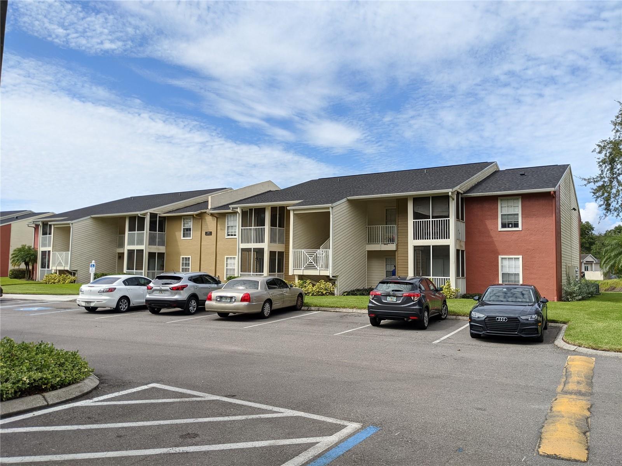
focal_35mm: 27
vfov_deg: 51.4
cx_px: 311
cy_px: 233
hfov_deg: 65.3
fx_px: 485
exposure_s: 1/2933
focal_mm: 4.38
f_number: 1.73
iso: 70
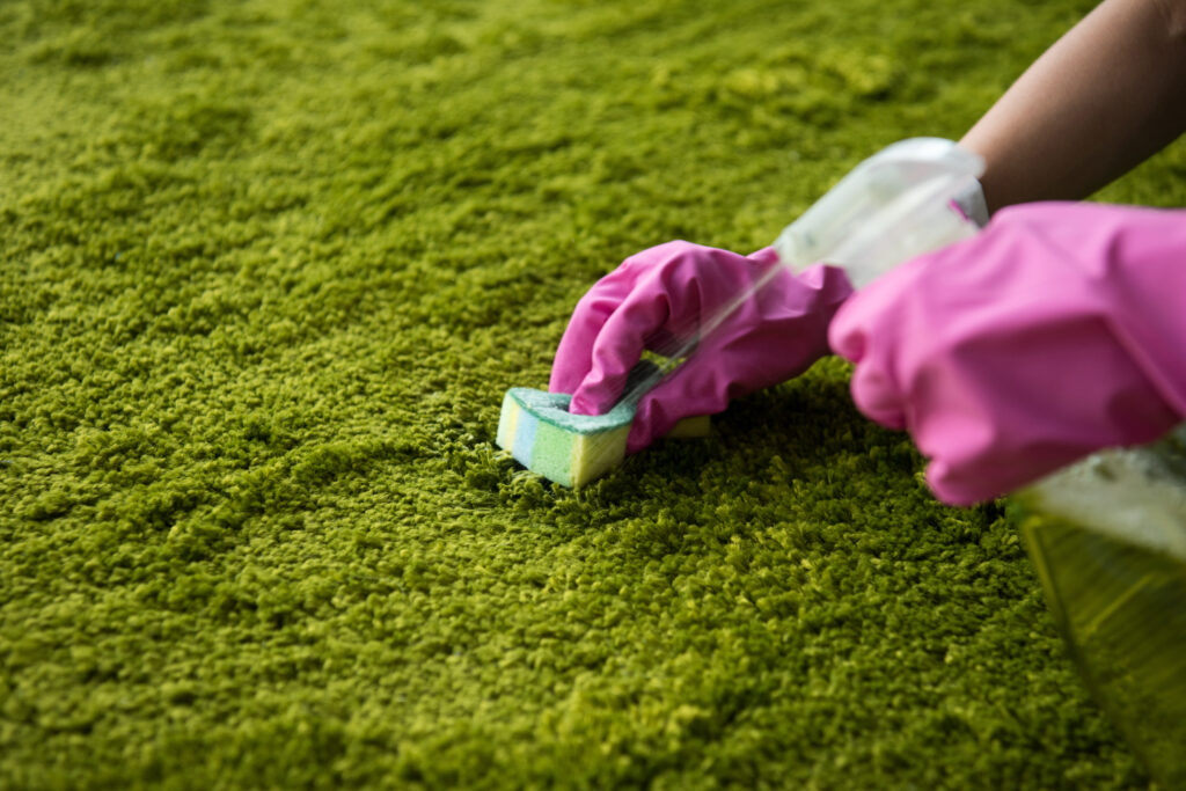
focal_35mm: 62
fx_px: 2043
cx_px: 593
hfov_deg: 32.4
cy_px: 396
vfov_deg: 21.9
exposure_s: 1/320
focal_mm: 62
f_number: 4
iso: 400
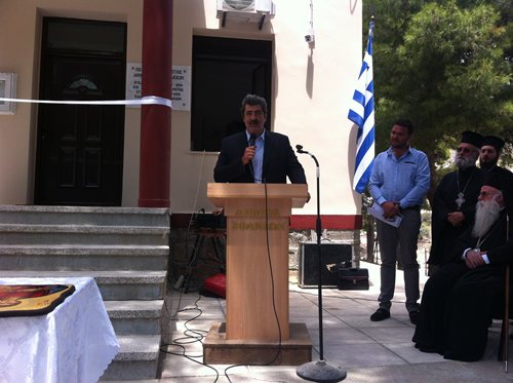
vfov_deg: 40.6
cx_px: 256
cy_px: 192
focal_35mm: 35
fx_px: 518
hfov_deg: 52.7
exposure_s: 1/260
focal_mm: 3.85
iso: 80
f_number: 2.8
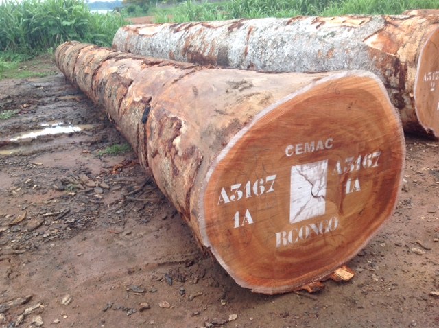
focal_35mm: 35
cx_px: 220
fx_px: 443
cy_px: 164
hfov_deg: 52.7
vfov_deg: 40.6
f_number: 2.4
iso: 50
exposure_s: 1/183
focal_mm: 4.28
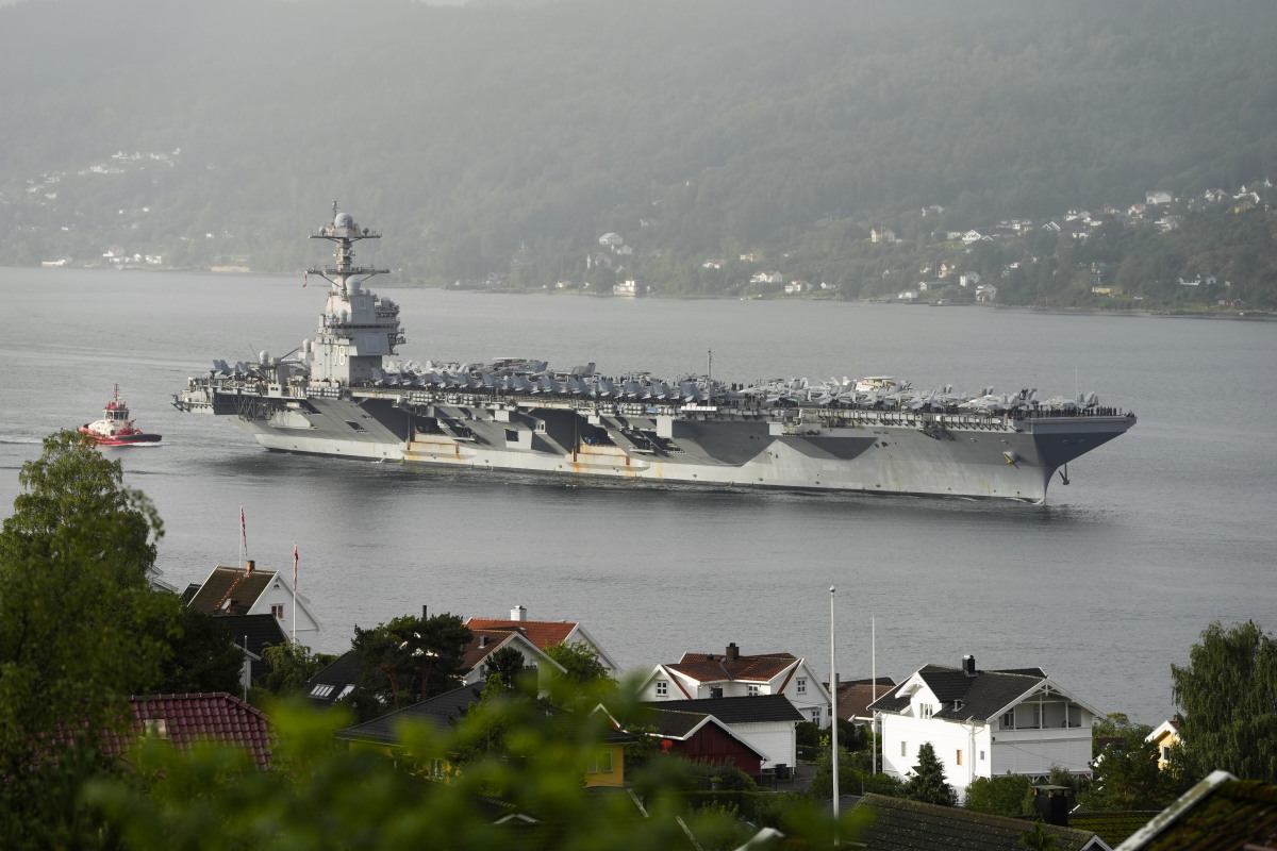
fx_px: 6455
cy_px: 426
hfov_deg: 11.3
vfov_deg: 7.5
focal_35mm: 182
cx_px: 638
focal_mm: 182
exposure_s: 1/2000
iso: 640
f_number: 5.6
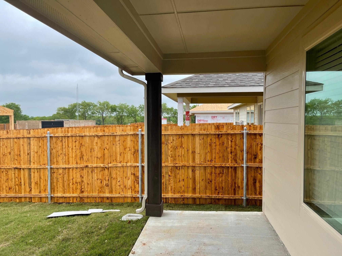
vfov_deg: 53.1
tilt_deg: -3.2
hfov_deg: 67.3
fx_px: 257
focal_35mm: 26
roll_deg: -0.4
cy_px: 128
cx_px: 171
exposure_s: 1/2660
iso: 32
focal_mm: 5.1
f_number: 1.6
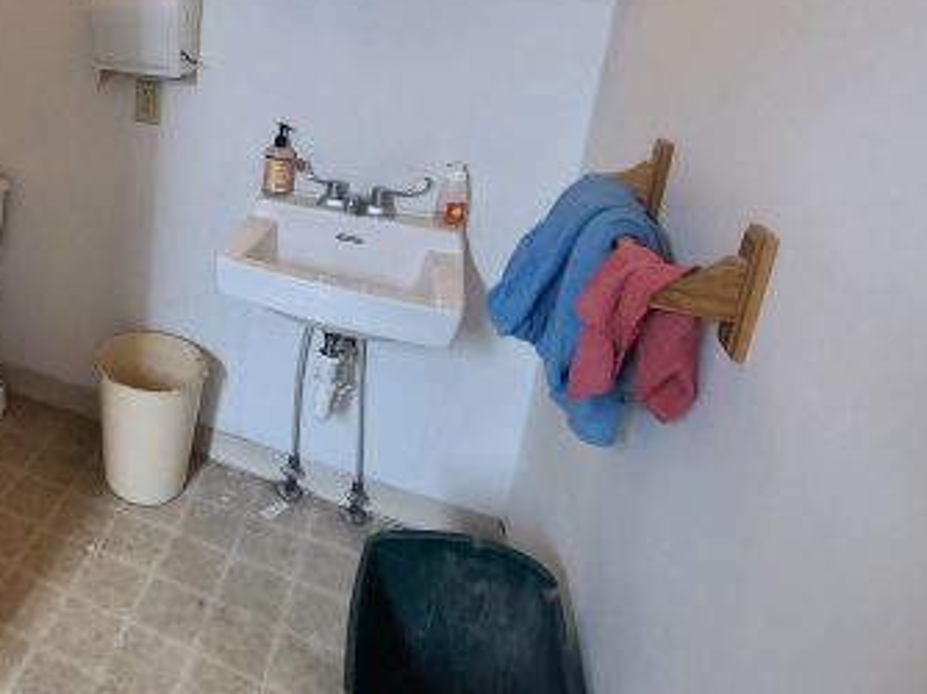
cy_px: 144
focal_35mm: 26
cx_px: 62
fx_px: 696
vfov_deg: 50.0
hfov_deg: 56.3
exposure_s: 1/40
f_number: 2.2
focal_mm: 2.2
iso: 320
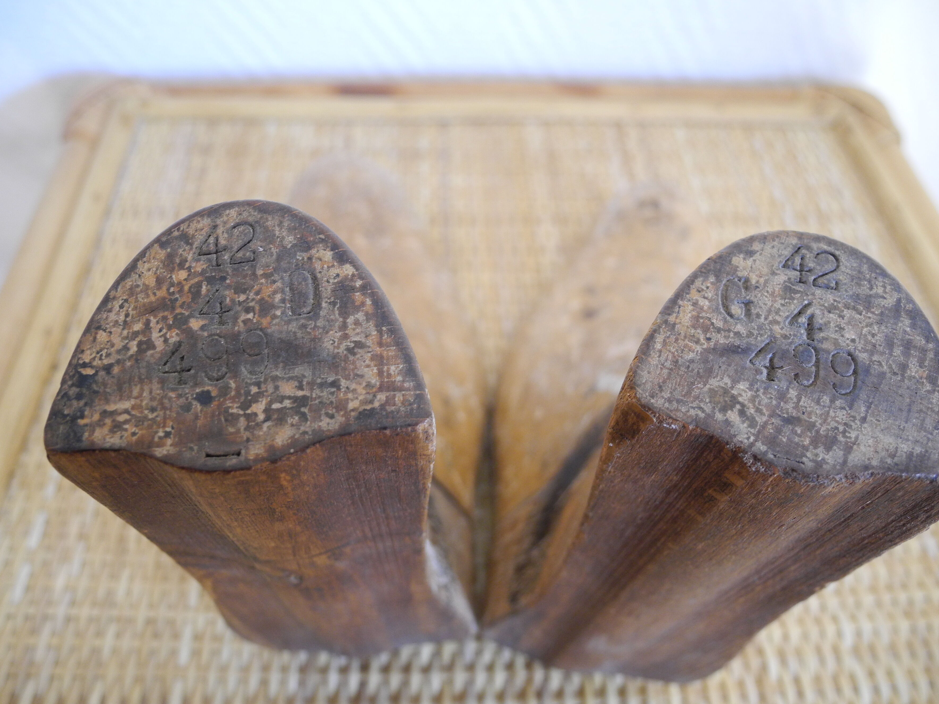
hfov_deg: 61.7
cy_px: 363
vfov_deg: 48.2
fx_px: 787
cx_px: 464
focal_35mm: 29
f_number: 2.8
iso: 243
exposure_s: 1/30
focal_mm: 6
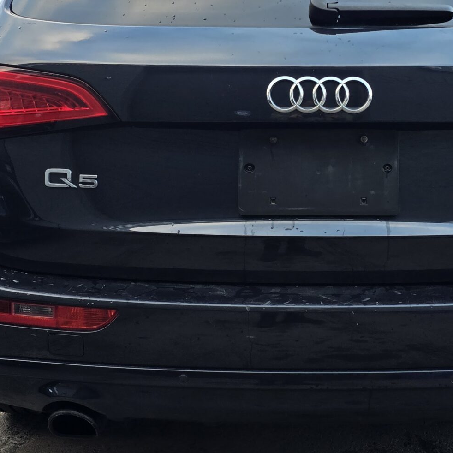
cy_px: 140
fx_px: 785
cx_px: 301
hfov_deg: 31.9
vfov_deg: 31.9
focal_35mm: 53
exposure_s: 1/180
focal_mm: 6.3
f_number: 1.7
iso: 80
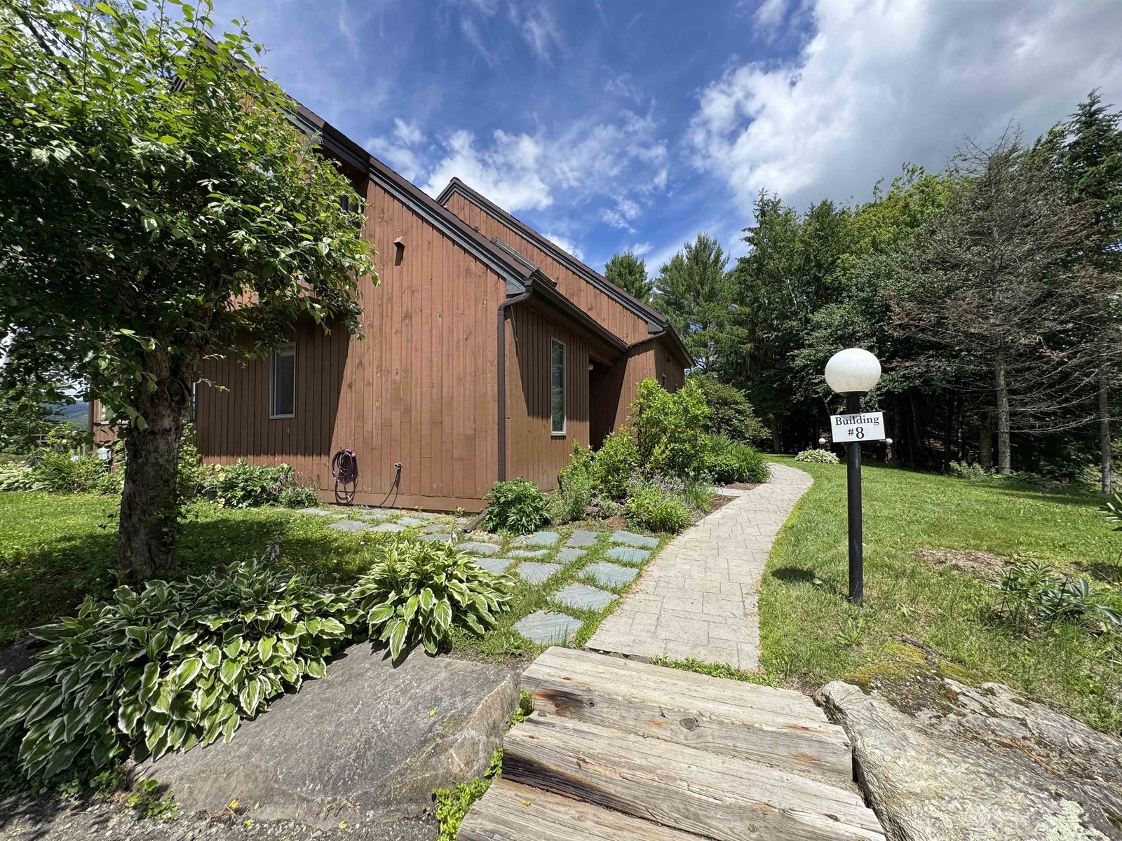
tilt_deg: +2.7
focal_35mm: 14
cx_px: 561
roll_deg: +0.0
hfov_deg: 102.1
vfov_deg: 85.7
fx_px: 454
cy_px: 420
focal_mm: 2.22
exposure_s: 1/1256
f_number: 2.2
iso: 50
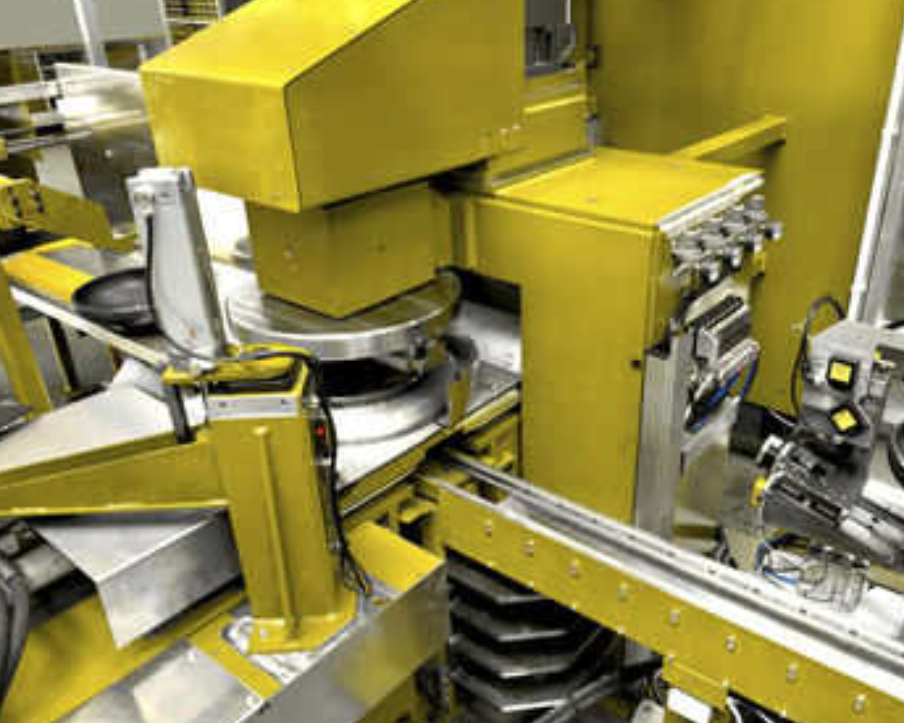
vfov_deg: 48.4
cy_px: 398
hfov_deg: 58.5
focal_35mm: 30
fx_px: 802
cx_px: 518
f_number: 13
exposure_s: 1/2
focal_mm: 22
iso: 320
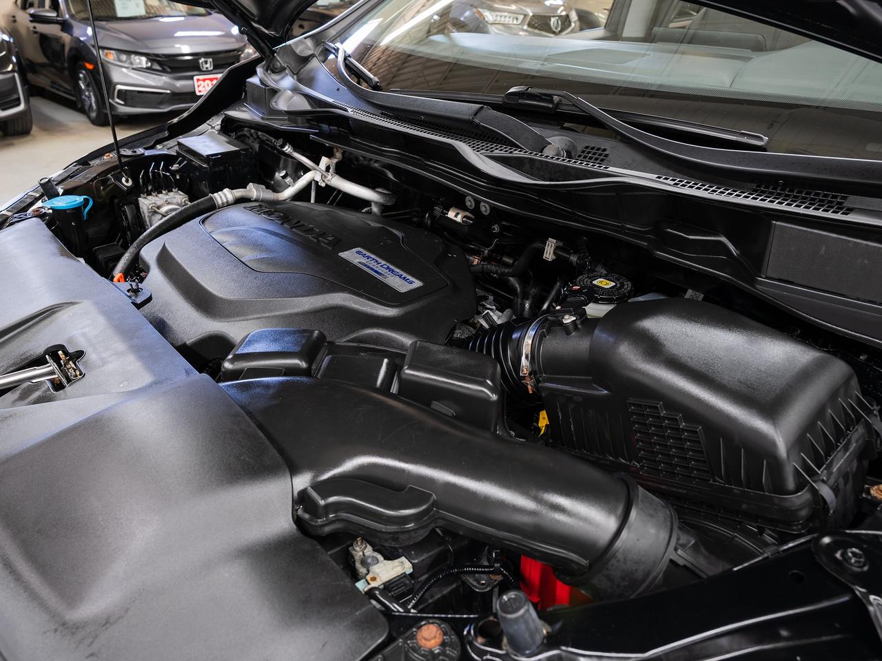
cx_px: 441
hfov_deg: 67.4
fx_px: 661
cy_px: 330
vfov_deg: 53.1
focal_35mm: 26
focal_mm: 24
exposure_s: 1/1.25
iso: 100
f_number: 7.1
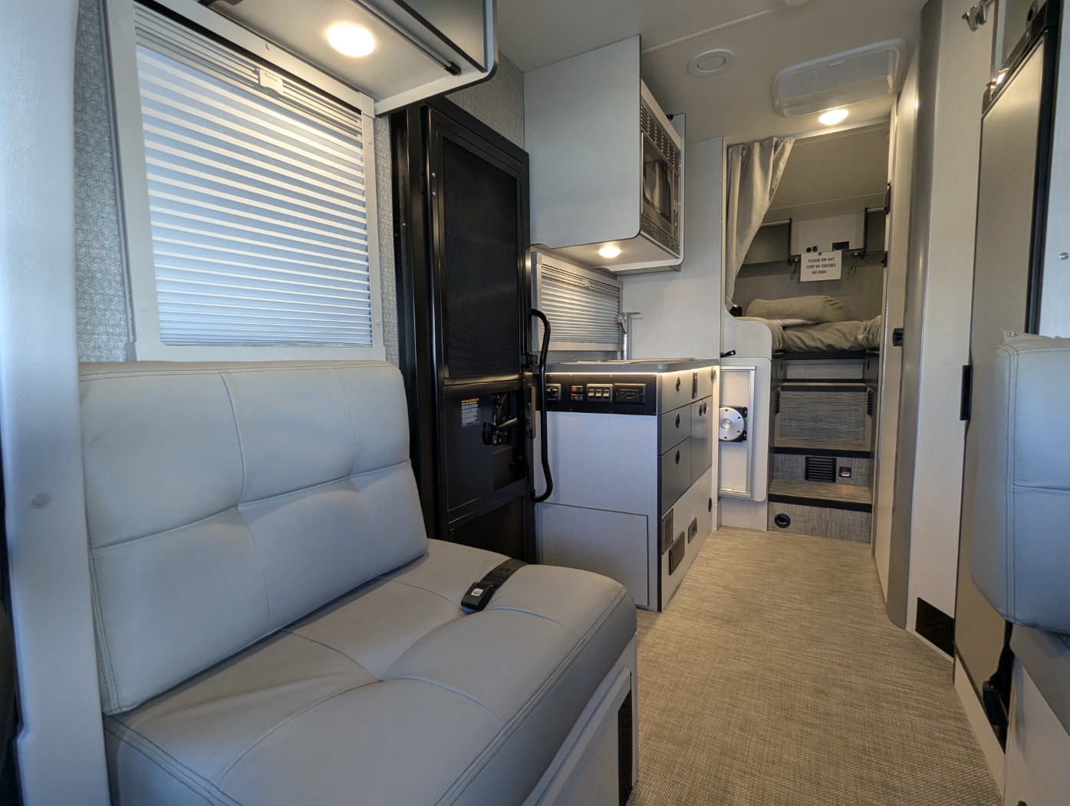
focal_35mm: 16
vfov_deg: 78.2
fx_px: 495
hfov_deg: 94.4
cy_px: 403
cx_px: 535
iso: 162
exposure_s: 1/95.2
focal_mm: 2.35
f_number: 2.2
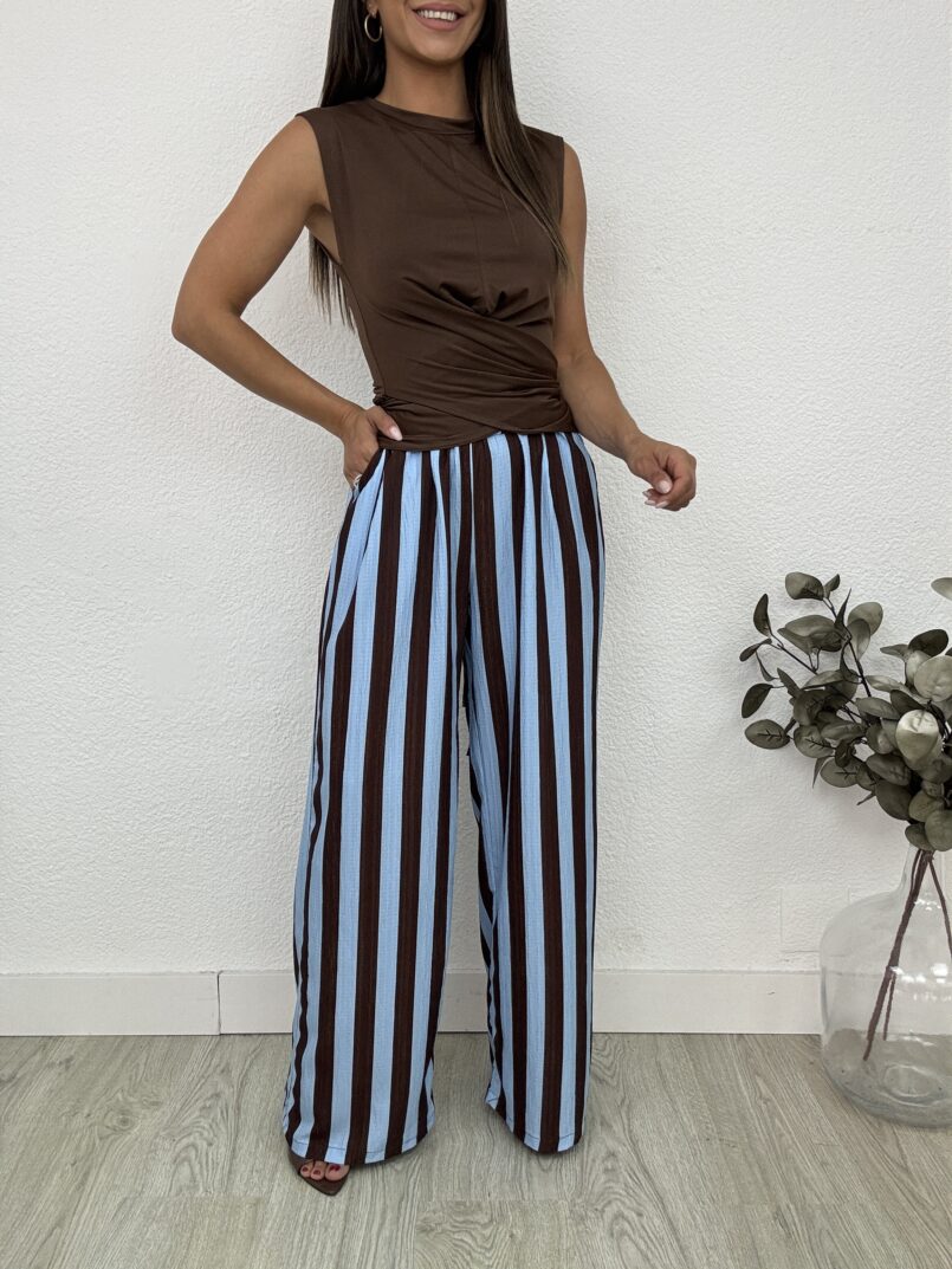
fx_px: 1100
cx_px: 476
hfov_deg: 46.8
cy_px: 634
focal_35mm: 30
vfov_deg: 60.0
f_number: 1.9
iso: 40
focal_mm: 2.69
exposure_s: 1/100
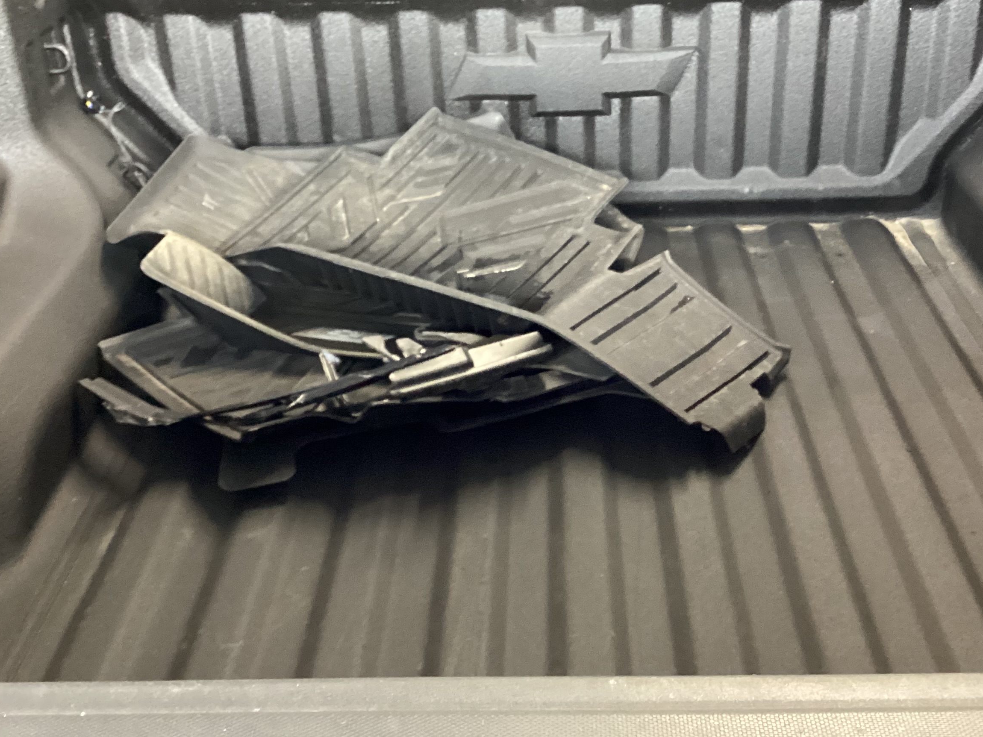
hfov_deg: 42.9
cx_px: 529
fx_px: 1249
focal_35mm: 44
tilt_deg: -31.3
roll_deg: -0.2
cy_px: 330
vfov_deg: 32.8
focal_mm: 3.3
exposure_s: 1/40
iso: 400
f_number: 2.4
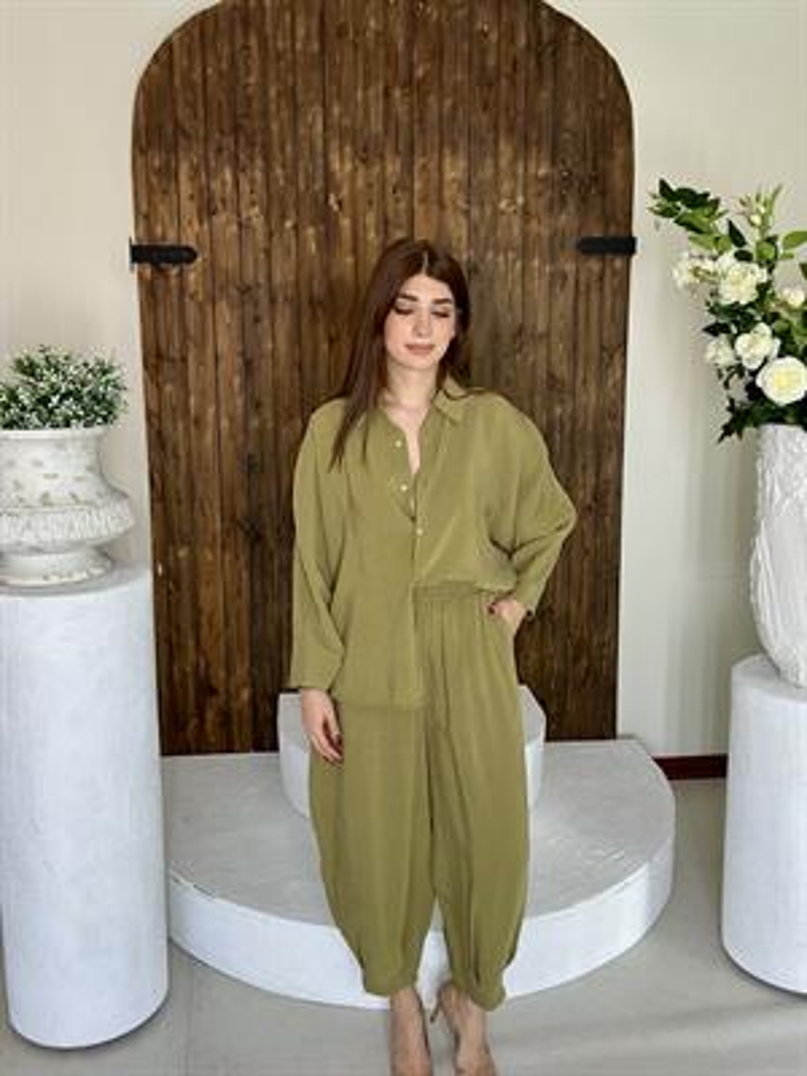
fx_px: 933
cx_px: 404
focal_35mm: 30
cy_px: 538
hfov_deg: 46.8
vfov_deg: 60.0
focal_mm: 2.69
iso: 32
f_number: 1.9
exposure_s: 1/100
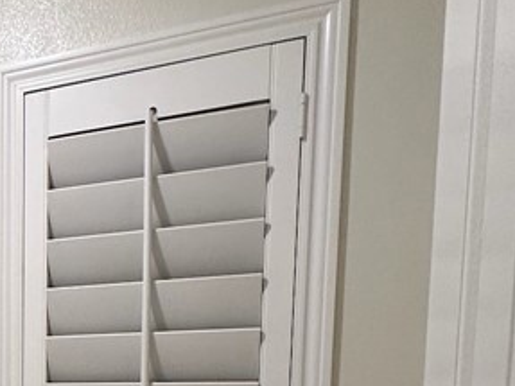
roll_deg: +0.6
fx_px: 744
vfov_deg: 26.3
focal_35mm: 50
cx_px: -144
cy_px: 449
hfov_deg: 30.6
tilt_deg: -6.6
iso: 200
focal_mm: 2.22
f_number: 2.2
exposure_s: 1/120
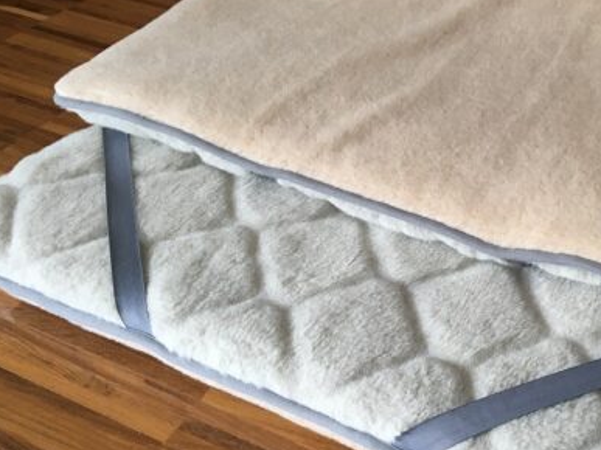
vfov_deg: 32.2
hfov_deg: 41.1
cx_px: 435
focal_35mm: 45
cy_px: 209
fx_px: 781
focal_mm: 4.15
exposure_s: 1/33
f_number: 2.2
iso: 80
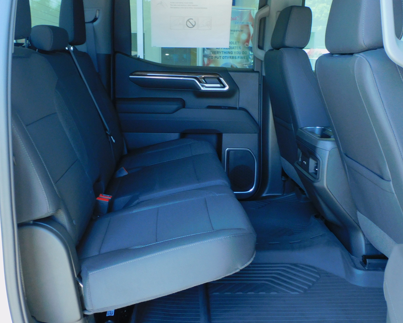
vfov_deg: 38.2
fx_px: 465
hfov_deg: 46.8
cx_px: 194
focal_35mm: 39
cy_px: 143
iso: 160
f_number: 3.5
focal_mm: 5.4
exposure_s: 1/30
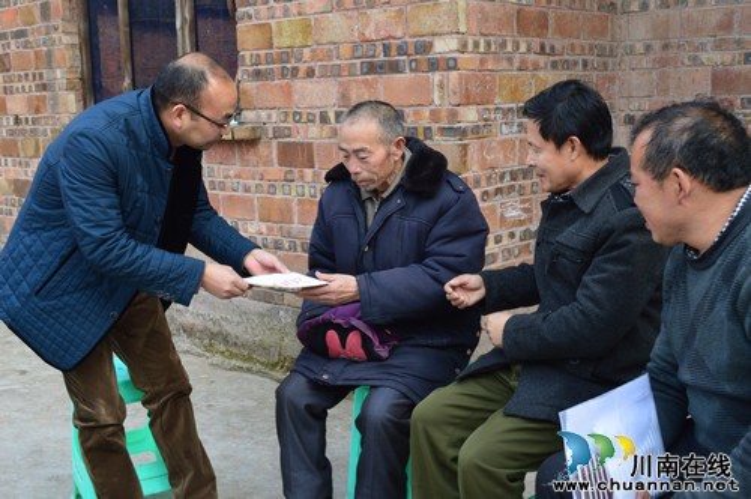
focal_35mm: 44
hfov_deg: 45.0
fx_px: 906
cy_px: 250
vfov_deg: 30.8
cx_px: 376
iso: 400
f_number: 9
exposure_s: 1/100
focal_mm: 29
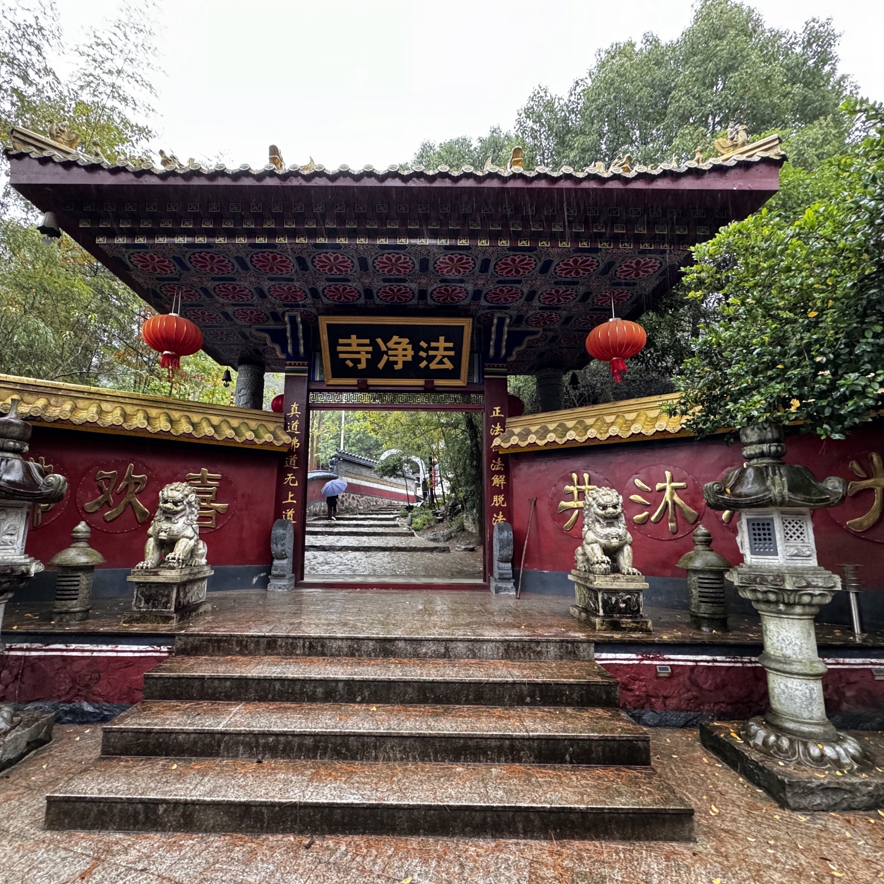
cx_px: 409
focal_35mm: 17
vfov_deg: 84.0
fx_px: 491
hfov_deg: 83.8
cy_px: 447
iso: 640
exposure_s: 1/60
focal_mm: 2.22
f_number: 2.2
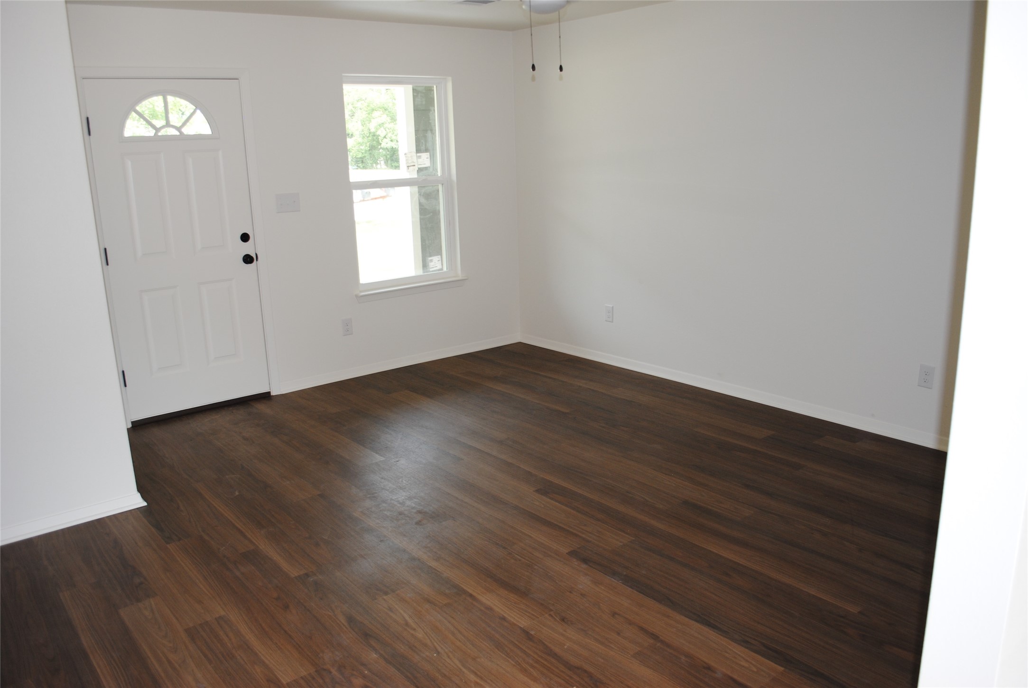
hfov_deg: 67.3
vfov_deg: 48.0
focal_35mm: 27
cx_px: 514
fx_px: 772
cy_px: 344
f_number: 3.5
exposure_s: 1/60
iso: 200
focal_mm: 18
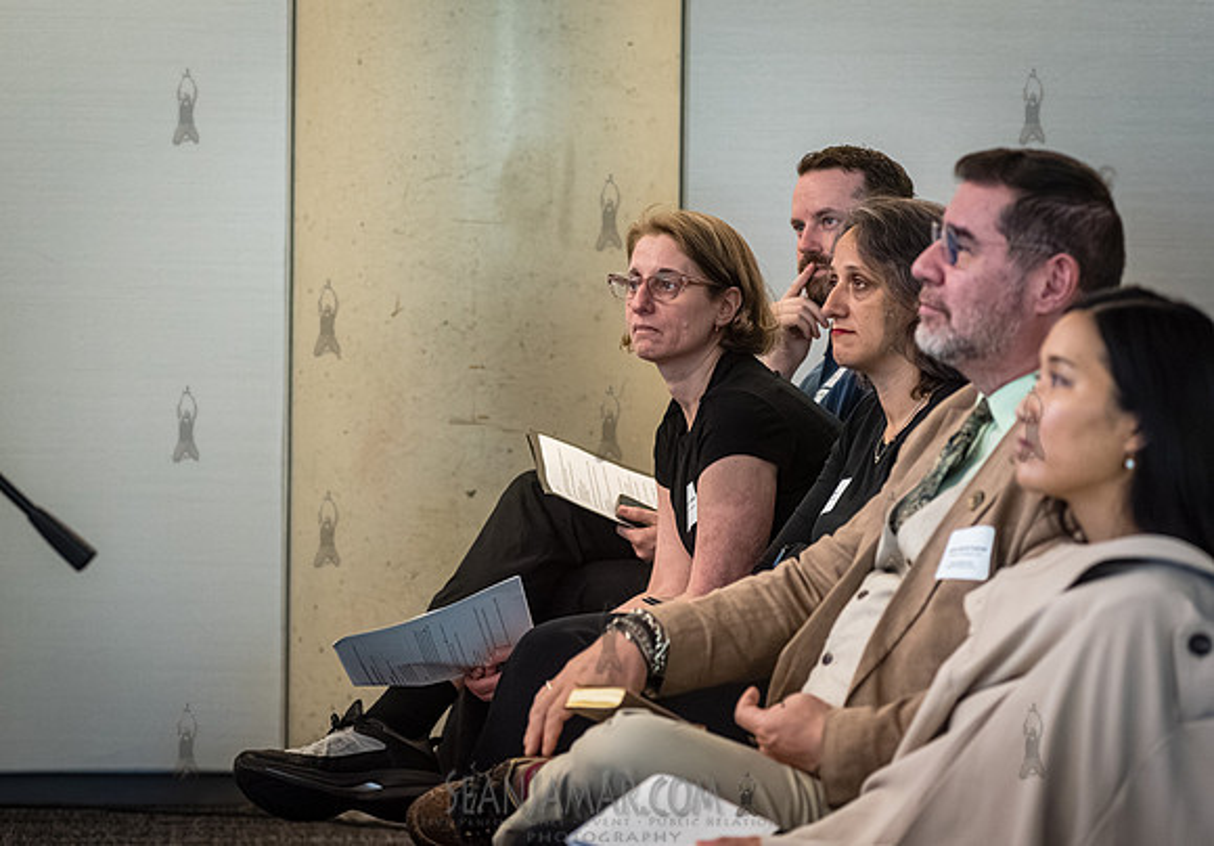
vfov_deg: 12.1
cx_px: 529
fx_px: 3996
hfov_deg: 17.3
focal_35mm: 117
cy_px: 389
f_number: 4
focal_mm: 105
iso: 4000
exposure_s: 1/320
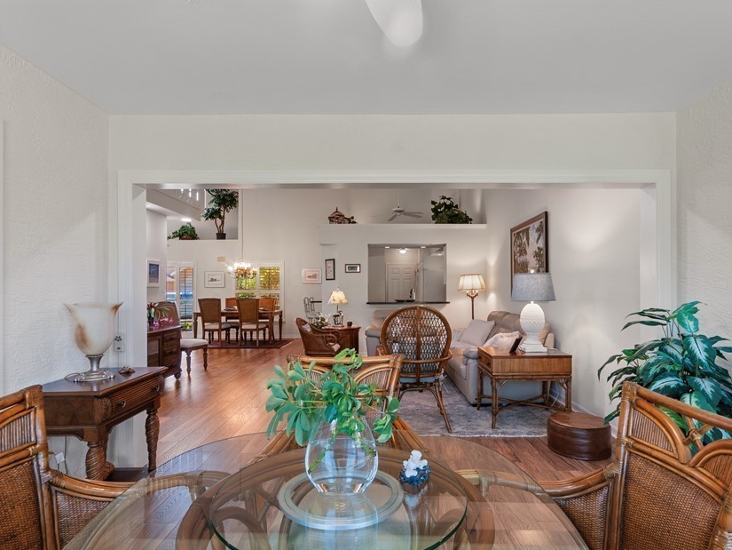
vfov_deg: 68.7
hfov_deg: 84.6
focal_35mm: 19
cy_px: 288
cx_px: 373
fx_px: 402
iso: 200
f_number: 8
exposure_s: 1/5
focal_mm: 10
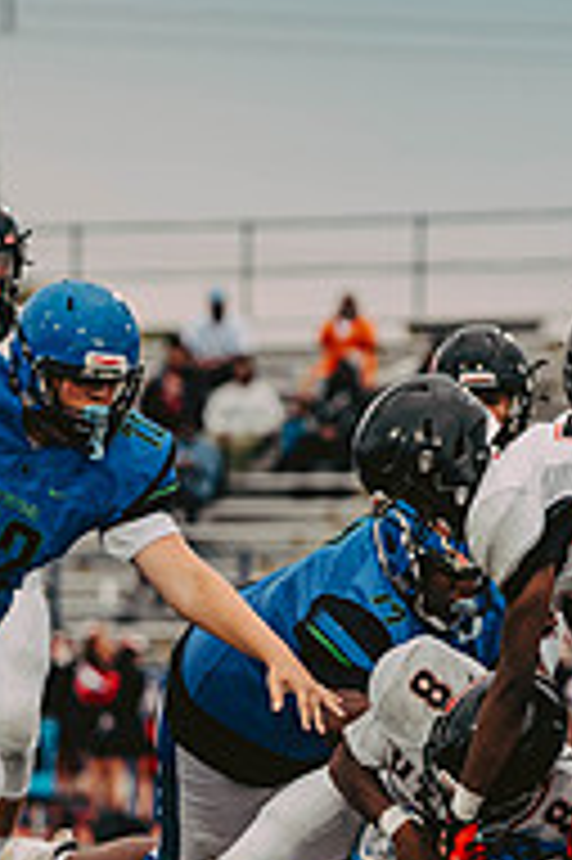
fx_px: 11627
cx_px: 423
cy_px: 826
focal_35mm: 487
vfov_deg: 4.2
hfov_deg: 2.8
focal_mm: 160
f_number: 3.2
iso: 800
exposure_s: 1/500
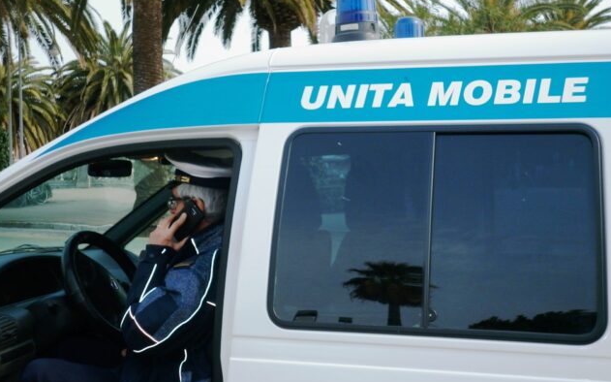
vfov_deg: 22.7
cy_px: 163
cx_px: 304
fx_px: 949
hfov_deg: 35.7
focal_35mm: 57
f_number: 4
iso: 100
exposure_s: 1/500
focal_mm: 9.5
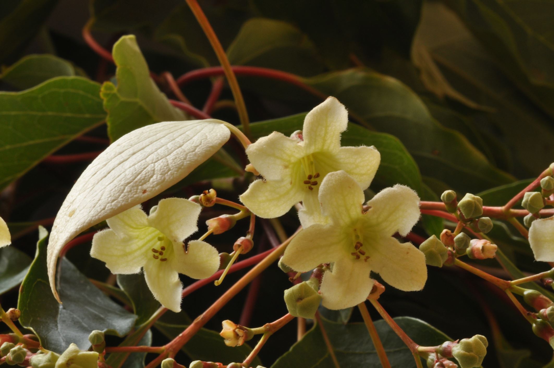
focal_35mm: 158
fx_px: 2421
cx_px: 277
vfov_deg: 8.7
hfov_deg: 13.1
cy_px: 184
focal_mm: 105
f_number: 25
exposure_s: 1/2
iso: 280
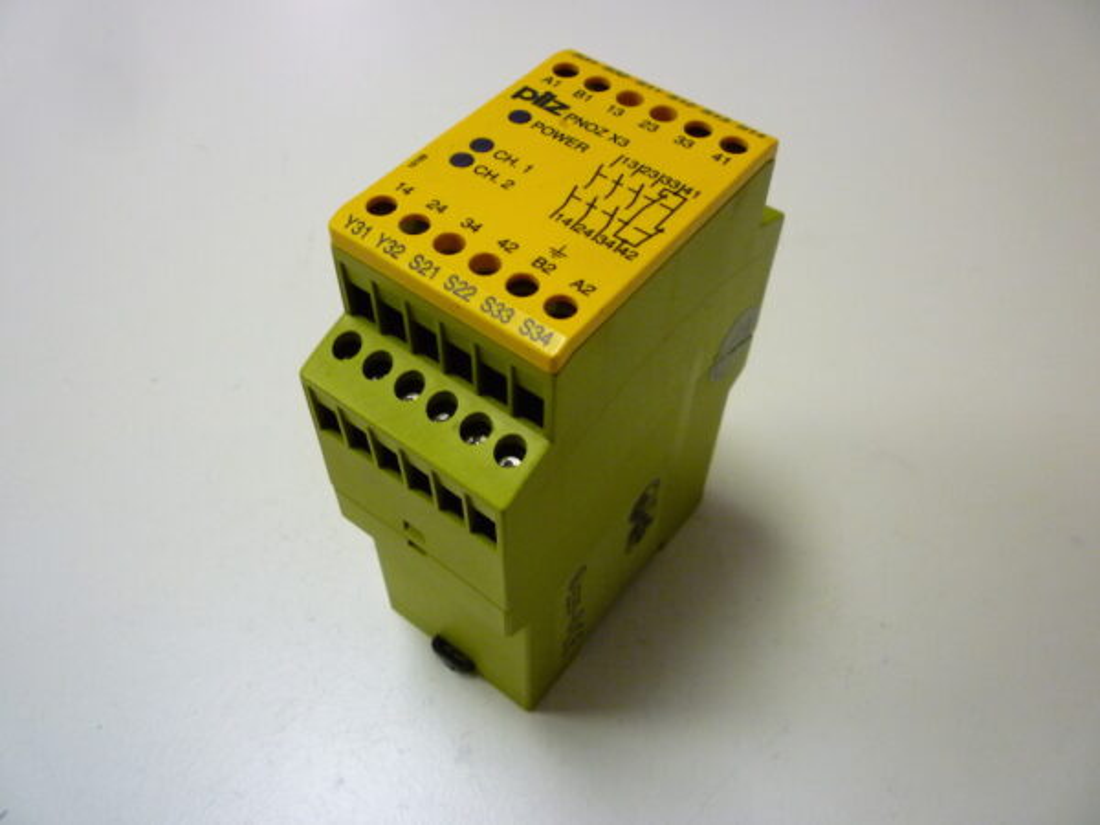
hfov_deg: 61.7
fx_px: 922
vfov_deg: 48.2
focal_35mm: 29
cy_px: 412
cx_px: 550
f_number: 3.3
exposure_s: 1/30
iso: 400
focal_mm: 5.2
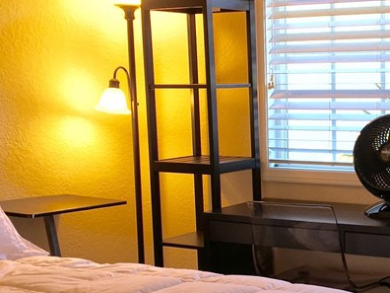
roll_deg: -0.1
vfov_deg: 19.5
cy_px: 210
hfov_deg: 25.0
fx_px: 845
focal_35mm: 75
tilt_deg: -8.4
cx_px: 373
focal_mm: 4.15
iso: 32
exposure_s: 1/40
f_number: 2.2
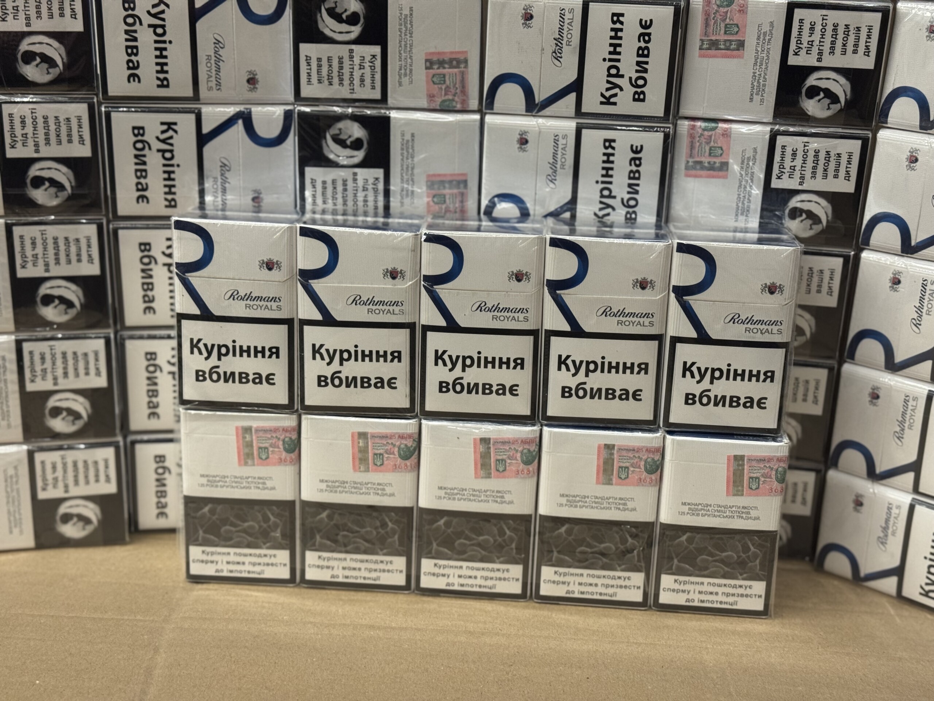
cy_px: 350
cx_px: 467
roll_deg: -0.3
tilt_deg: -15.7
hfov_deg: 39.7
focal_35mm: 48
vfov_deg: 30.3
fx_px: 1295
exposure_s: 1/45
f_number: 1.78
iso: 250
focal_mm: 6.76
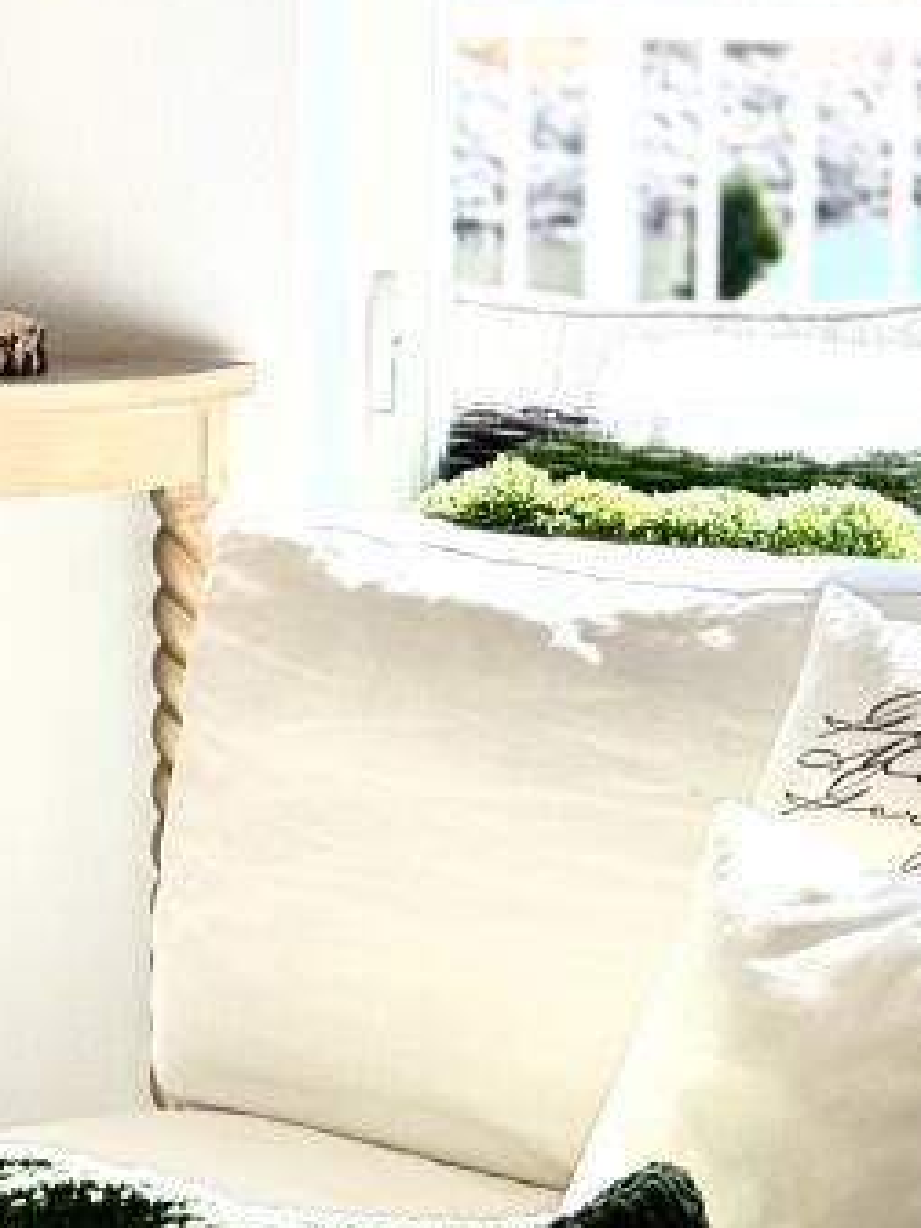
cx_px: -1371
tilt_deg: -3.7
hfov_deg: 9.2
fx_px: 5073
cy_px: 37
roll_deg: +0.0
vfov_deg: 13.6
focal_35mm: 143
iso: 80
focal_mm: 6.76
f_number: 1.78
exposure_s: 1/1337
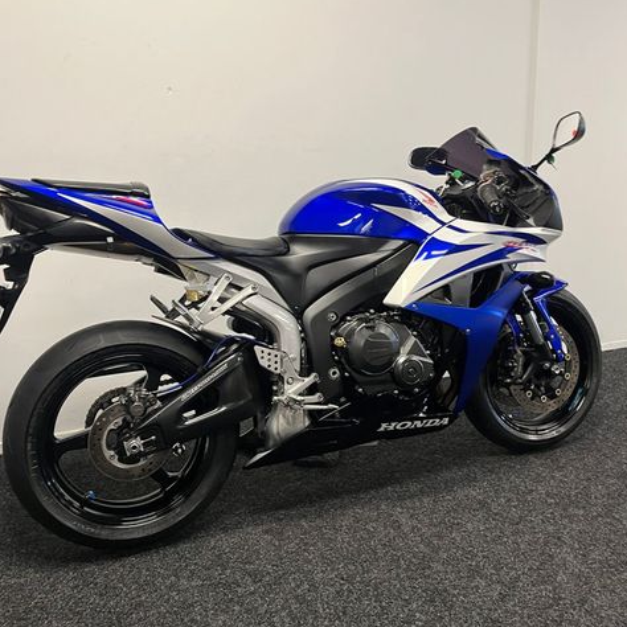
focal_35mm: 31
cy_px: 311
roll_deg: +3.2
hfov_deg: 52.5
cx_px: 296
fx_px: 635
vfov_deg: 52.5
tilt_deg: -13.4
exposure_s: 1/50
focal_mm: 5.1
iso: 100
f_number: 1.6
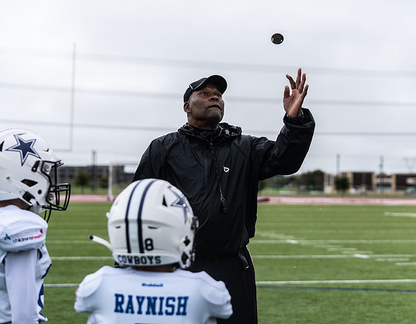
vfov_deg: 18.9
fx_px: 973
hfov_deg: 24.1
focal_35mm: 80
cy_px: 161
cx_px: 244
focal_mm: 70
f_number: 3.5
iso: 250
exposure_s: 1/1250
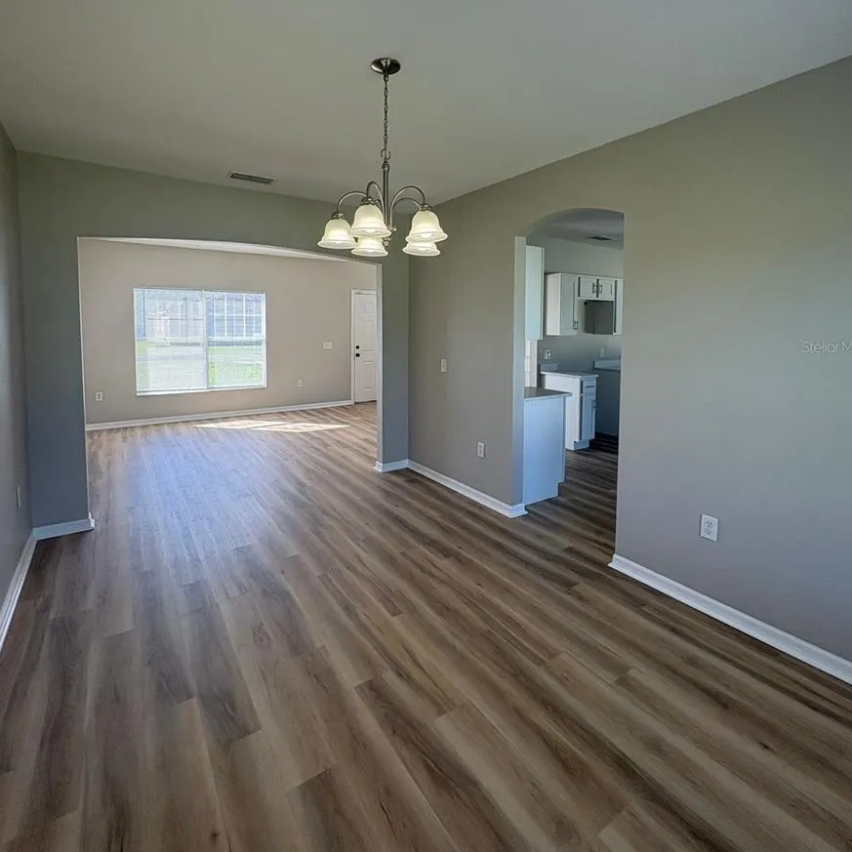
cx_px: 431
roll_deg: -0.9
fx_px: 473
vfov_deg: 83.1
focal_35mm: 17
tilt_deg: -2.4
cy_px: 346
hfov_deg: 84.0
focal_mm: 2.22
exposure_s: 1/151
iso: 64
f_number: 2.2
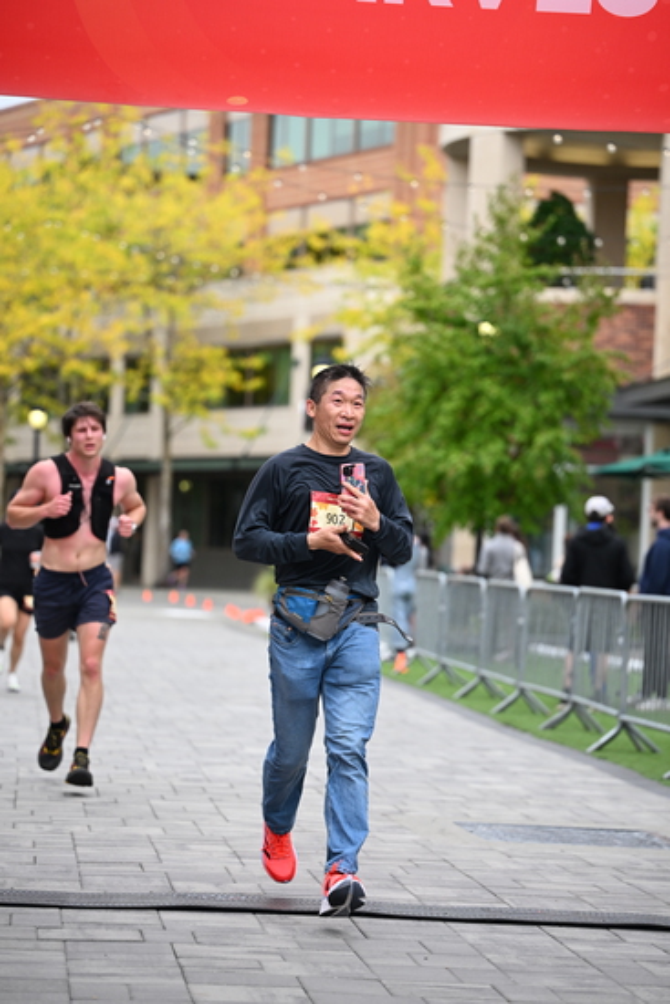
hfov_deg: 13.0
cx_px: 335
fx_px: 2929
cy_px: 502
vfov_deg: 19.5
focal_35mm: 105
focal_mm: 105
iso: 640
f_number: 2.8
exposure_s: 1/2000
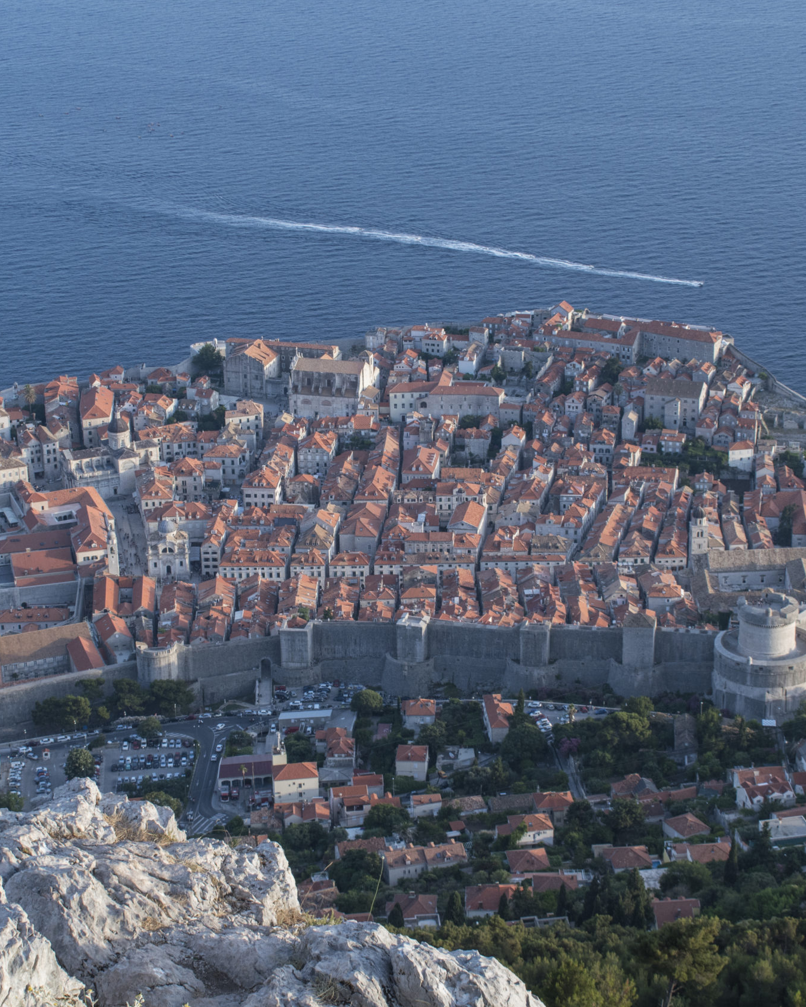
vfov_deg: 24.7
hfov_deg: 19.9
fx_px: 2296
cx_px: 352
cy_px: 503
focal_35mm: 77
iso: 400
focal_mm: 36
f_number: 10
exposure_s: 1/200
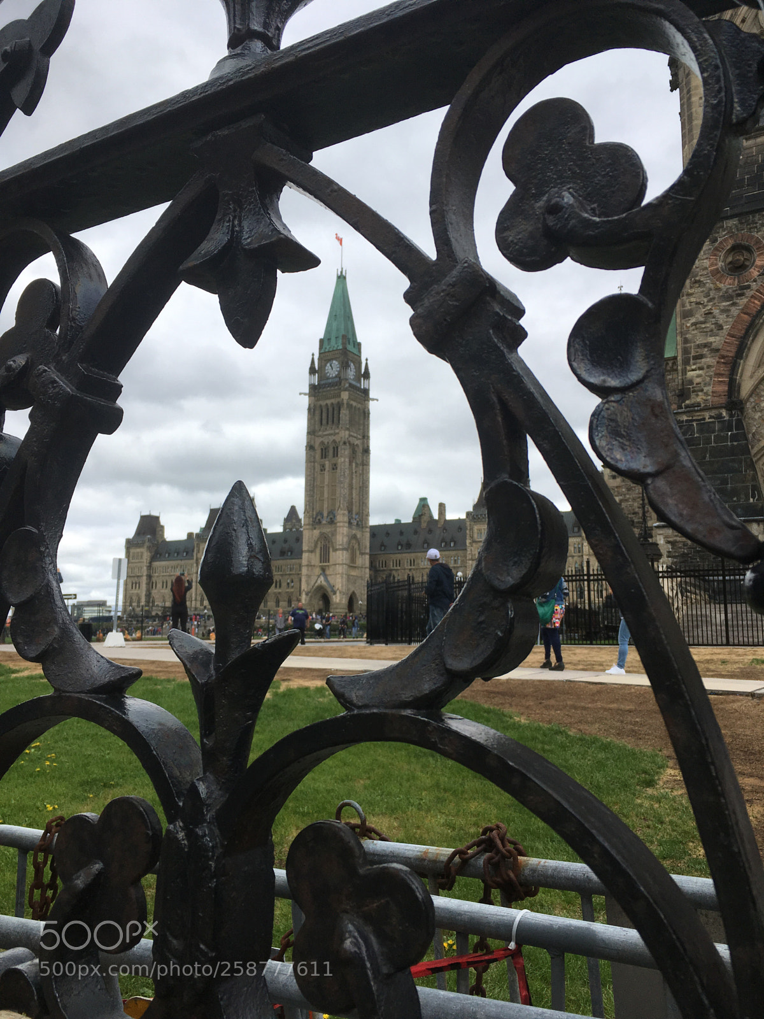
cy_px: 510
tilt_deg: +10.4
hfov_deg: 48.2
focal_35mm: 29
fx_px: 853
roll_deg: +0.4
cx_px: 382
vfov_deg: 61.7
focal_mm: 4.15
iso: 25
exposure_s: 1/1261
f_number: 2.2
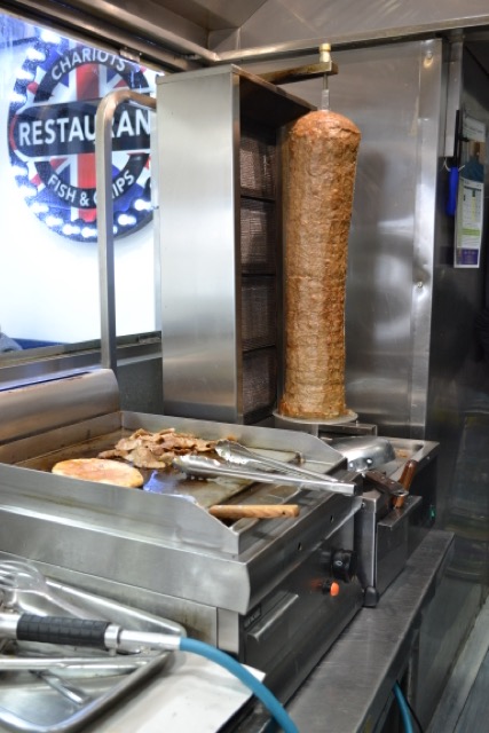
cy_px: 366
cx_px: 244
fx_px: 672
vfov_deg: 57.2
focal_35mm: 33
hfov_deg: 40.0
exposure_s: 1/15
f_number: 4
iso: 560
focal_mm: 22
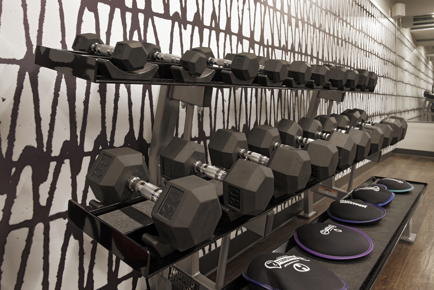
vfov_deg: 48.0
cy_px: 145
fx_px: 326
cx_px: 217
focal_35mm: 27
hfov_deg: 67.4
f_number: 14
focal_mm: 27
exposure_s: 1.3
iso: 320
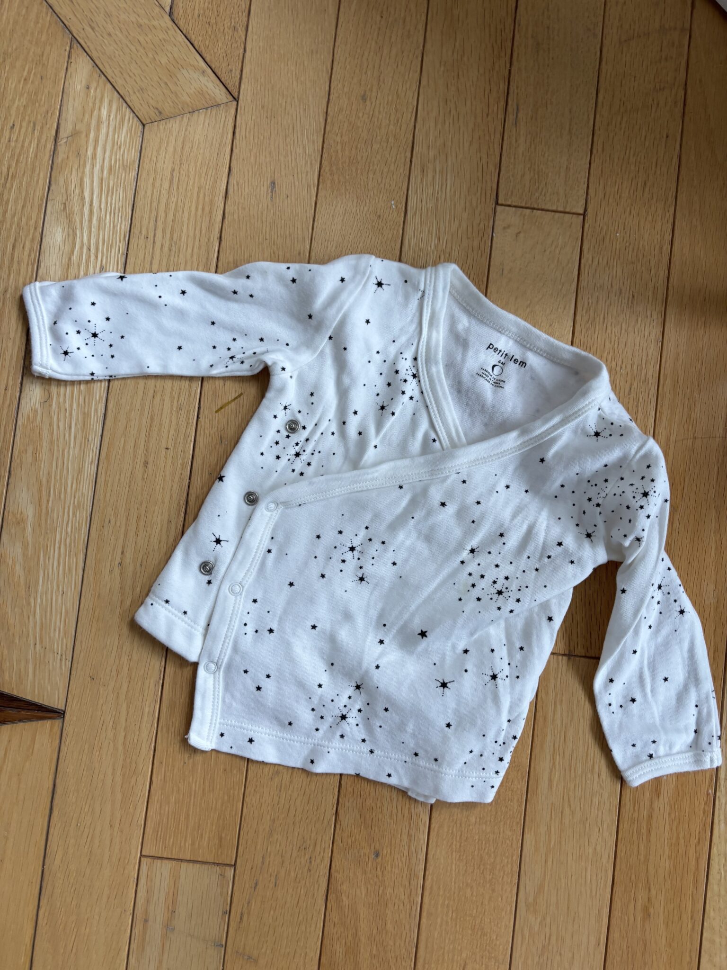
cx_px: 364
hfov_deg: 53.1
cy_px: 485
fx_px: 728
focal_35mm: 26
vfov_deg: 67.3
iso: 125
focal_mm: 5.96
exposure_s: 1/121
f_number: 1.6
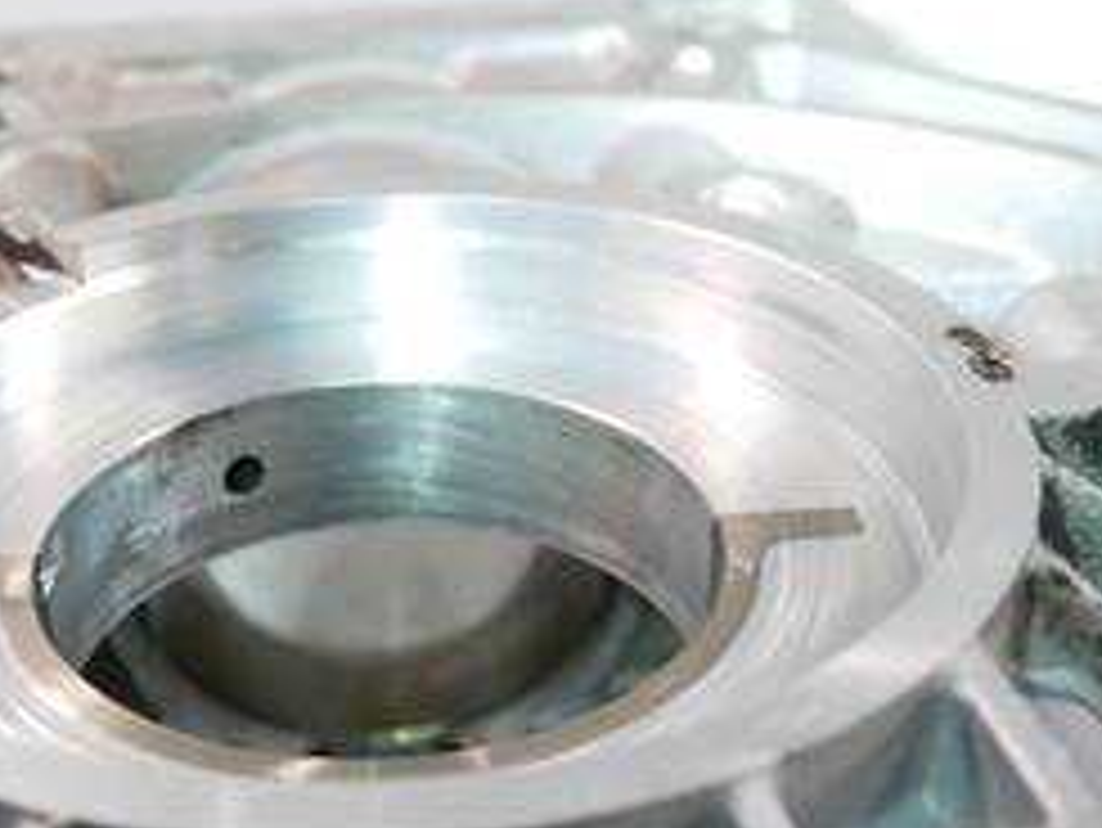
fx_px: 1497
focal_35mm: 47
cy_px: 531
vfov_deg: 30.7
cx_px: 346
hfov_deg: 39.8
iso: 640
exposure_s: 1/60
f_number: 3.5
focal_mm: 12
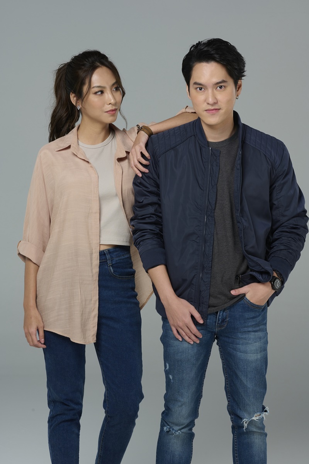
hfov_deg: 11.4
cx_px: 154
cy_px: 232
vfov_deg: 17.1
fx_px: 1545
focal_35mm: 120
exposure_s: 1/160
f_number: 11
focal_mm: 120
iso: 100
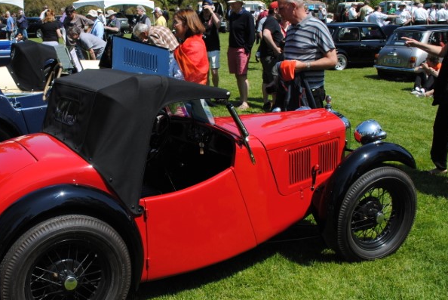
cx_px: 135
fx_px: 623
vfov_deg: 27.0
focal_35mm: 50
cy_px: 141
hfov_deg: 38.9
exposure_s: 1/200
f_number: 9
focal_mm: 22
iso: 100
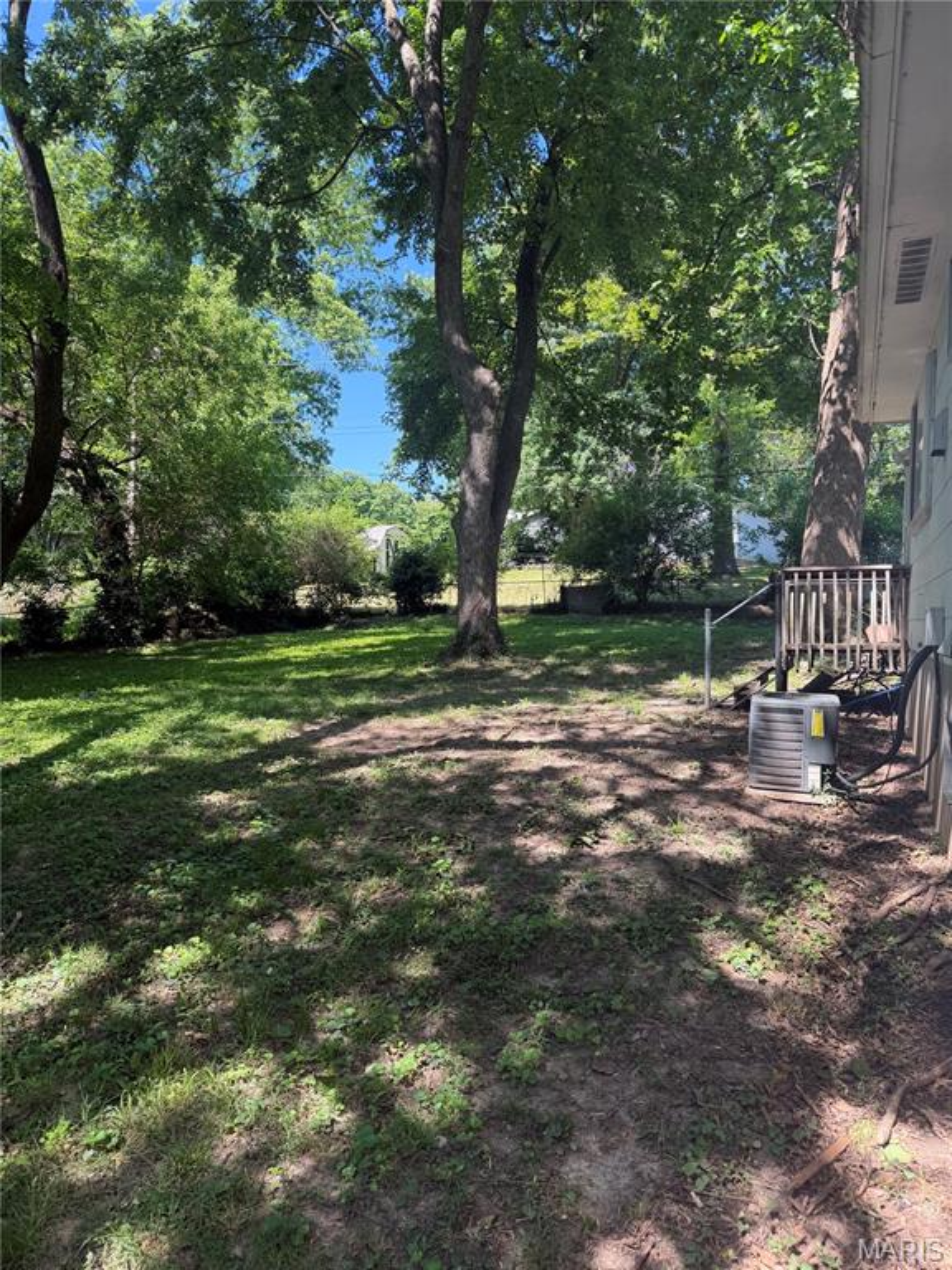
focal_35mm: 24
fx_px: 880
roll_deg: -1.3
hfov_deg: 56.8
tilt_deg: -1.5
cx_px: 476
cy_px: 635
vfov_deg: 71.6
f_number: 1.78
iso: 100
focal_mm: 6.76
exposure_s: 1/524
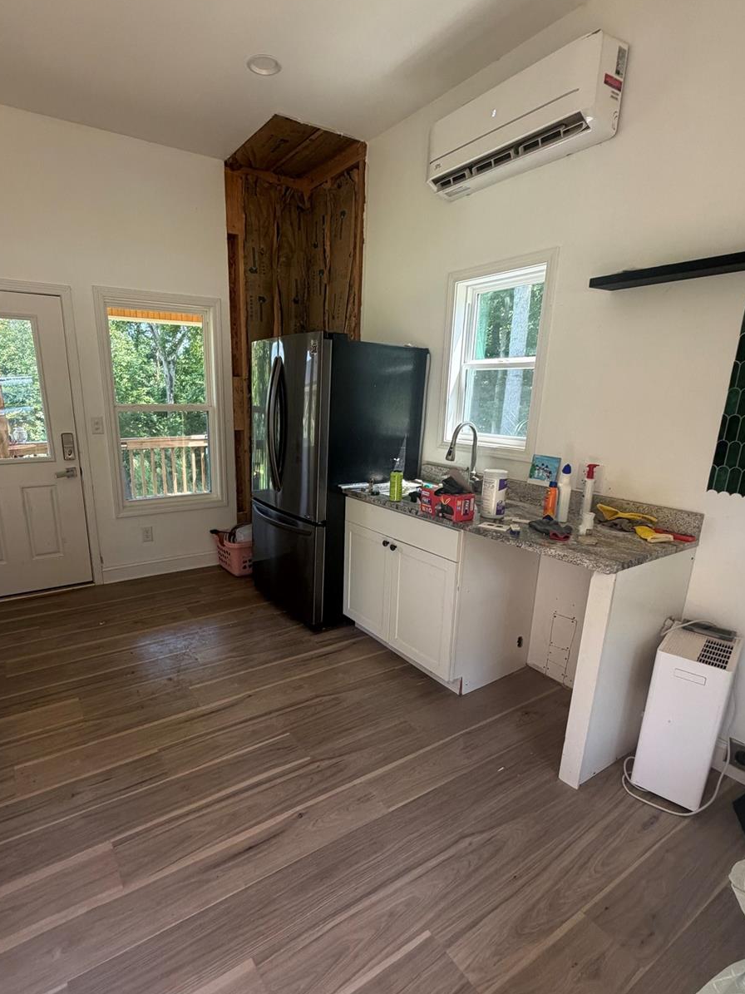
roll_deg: -0.9
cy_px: 533
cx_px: 323
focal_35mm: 18
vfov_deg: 87.6
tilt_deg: -14.3
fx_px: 517
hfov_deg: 71.3
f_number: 2.2
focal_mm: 2.22
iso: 160
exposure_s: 1/121
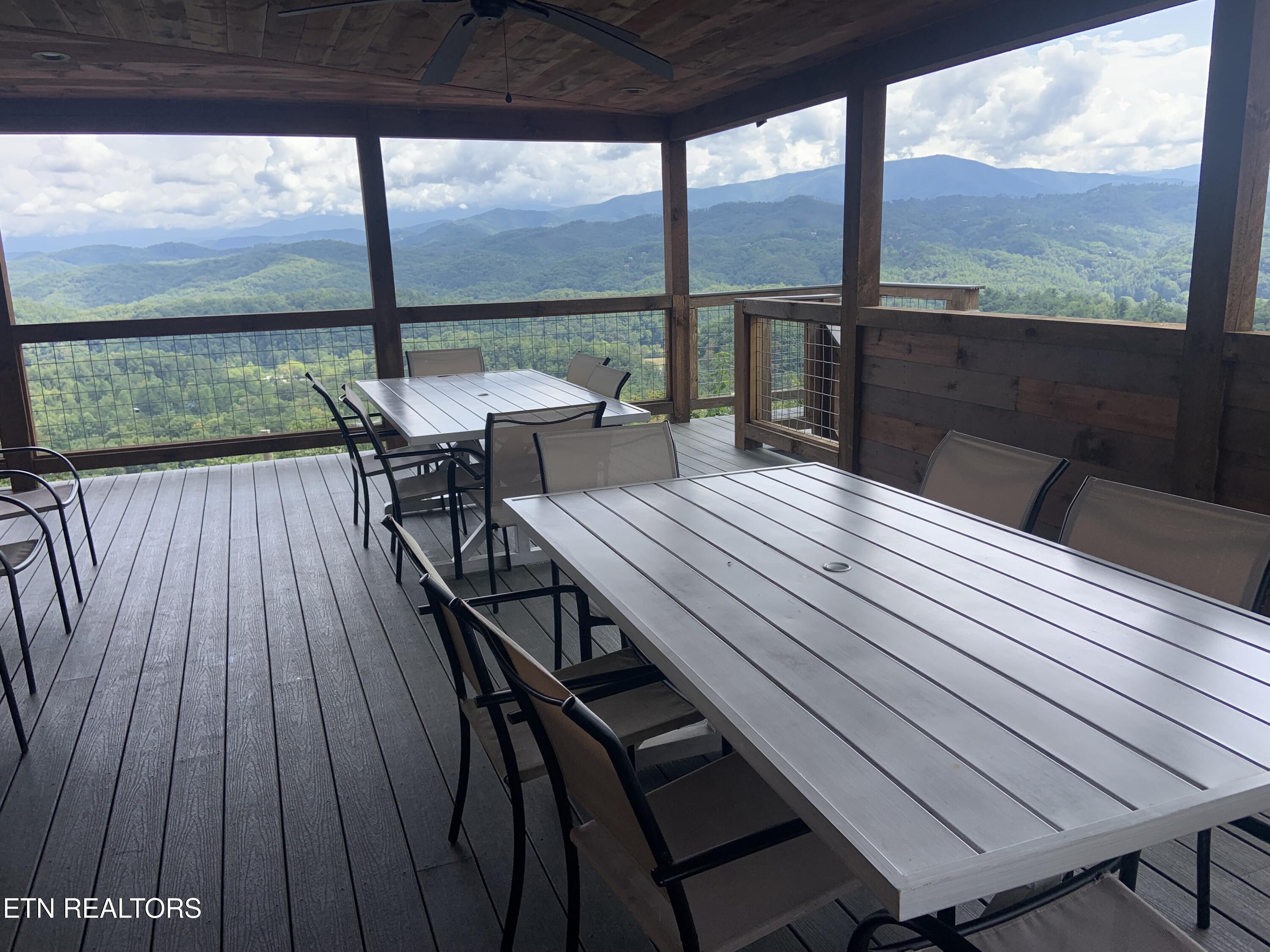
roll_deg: +3.0
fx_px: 954
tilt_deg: -13.2
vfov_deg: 53.1
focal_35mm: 26
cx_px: 635
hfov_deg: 67.3
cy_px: 476
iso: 25
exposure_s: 1/605
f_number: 1.8
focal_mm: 4.25
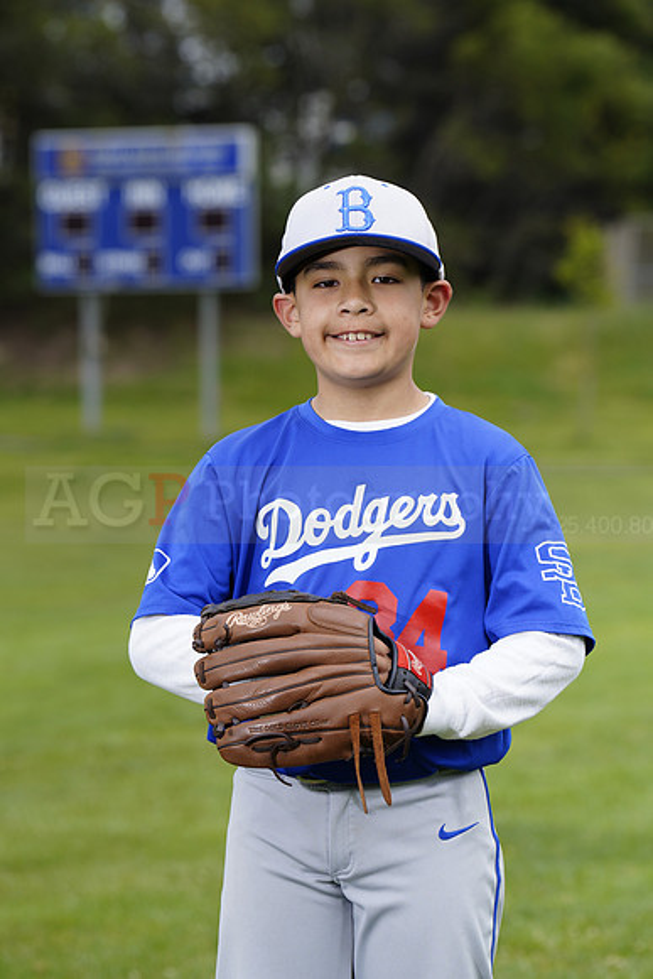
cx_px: 326
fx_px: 4459
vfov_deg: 12.5
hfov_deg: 8.4
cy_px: 490
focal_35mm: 164
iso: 100
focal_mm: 164
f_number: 6.3
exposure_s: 1/250
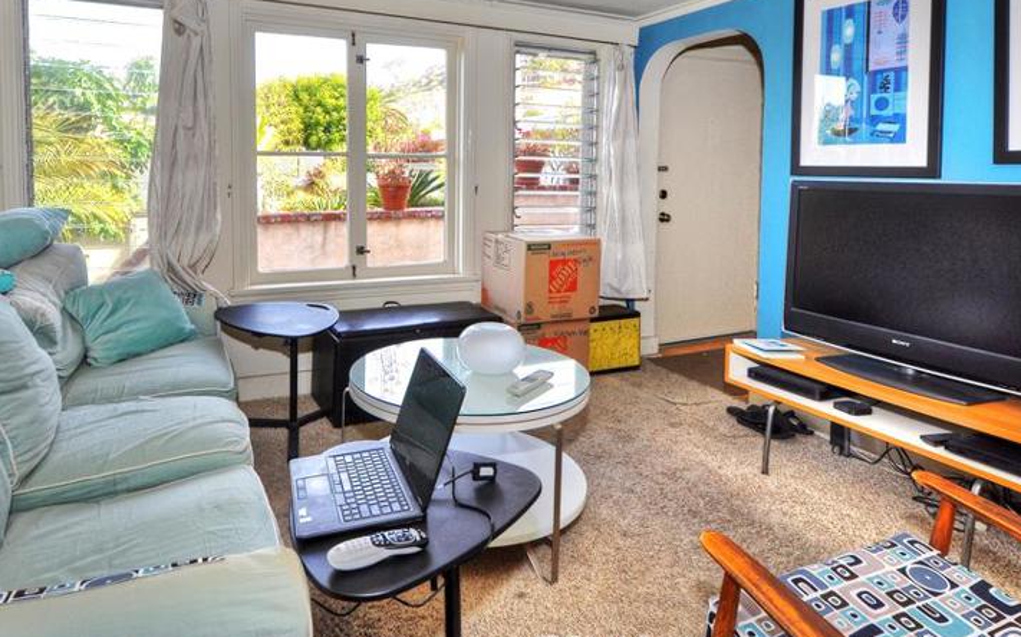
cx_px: 458
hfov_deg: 79.4
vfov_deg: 53.2
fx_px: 612
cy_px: 181
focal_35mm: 22
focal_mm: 10
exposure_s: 1/60
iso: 200
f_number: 8
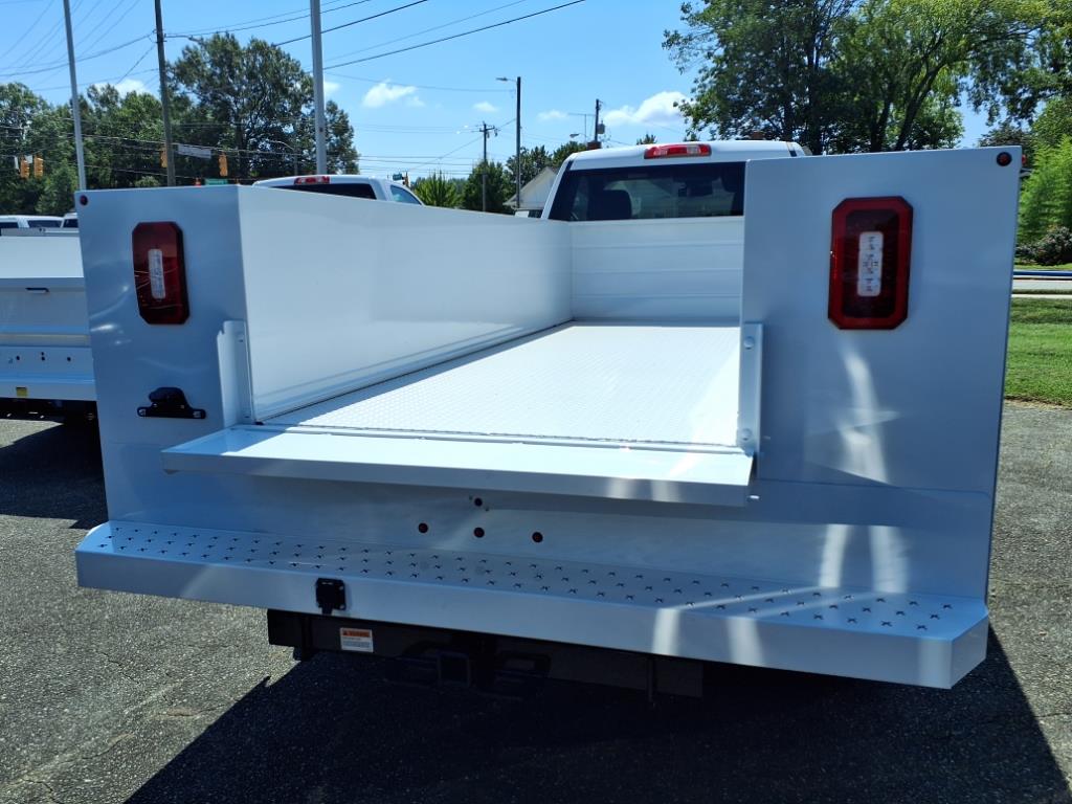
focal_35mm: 27
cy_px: 402
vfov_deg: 51.4
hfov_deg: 65.3
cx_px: 536
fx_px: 836
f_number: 1.9
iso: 40
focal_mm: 3.58
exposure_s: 1/3333
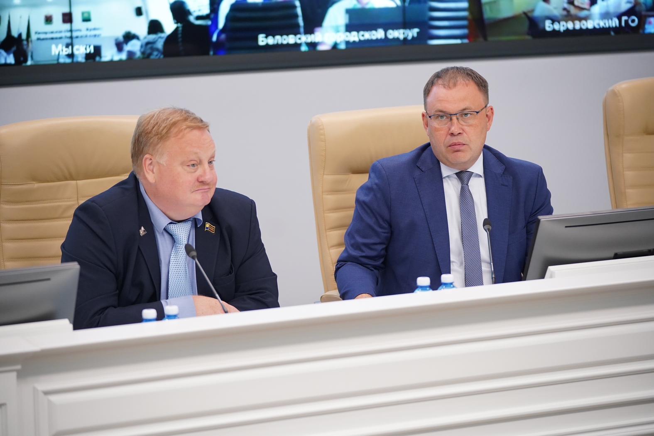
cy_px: 218
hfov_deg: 16.4
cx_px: 327
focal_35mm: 125
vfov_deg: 11.0
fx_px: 2271
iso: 2500
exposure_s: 1/320
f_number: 2.8
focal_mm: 125
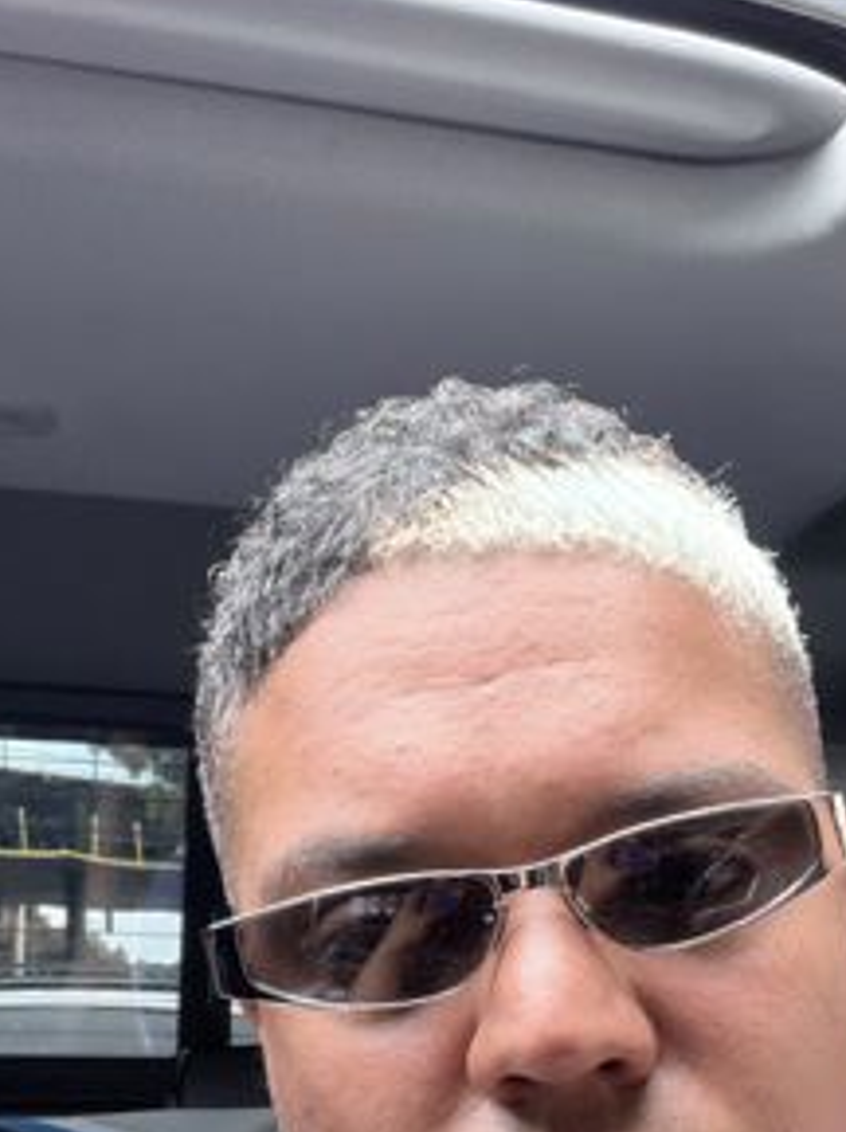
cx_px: 756
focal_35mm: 61
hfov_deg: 23.4
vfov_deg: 30.9
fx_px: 1992
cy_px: 919
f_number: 1.9
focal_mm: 2.71
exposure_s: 1/68
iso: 80
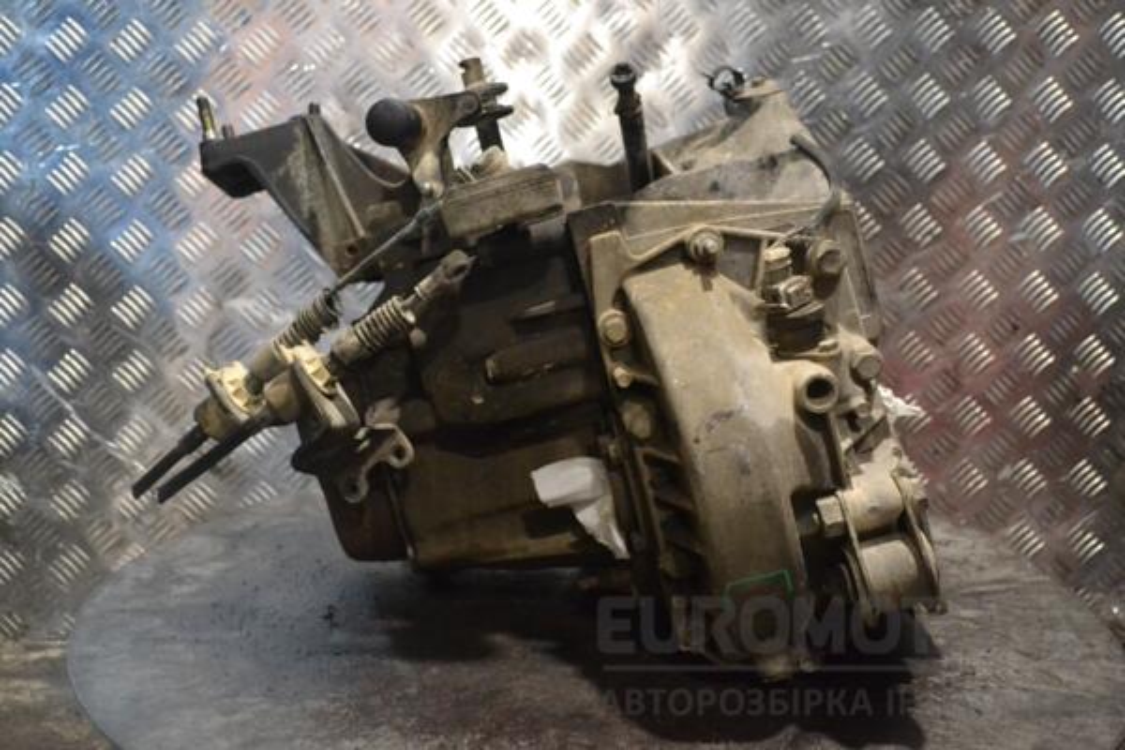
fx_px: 1500
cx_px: 562
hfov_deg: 41.1
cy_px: 375
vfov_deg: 28.1
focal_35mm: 48
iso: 3200
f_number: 5
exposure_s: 1/100
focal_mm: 32
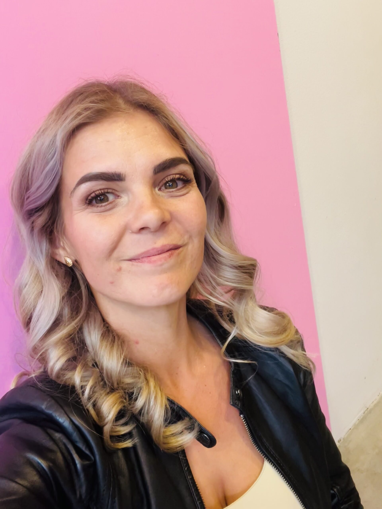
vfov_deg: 60.0
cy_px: 254
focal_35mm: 30
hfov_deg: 46.8
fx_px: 441
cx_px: 191
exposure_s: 1/50
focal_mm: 2.71
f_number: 2.2
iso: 200
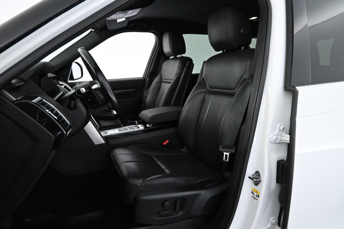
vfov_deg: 53.1
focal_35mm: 24
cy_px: 114
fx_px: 229
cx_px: 172
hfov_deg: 73.7
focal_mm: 16
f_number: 4.5
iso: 4000
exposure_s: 1/80
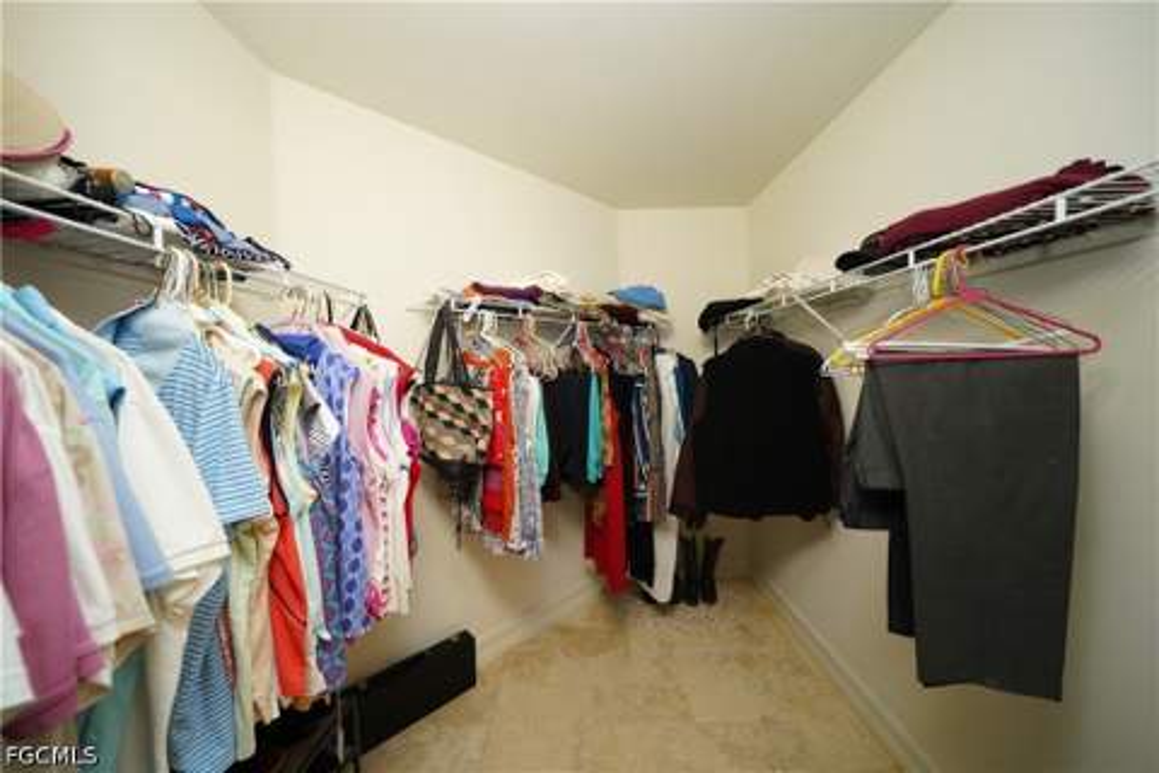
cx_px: 580
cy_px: 386
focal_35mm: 12
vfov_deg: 90.0
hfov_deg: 112.6
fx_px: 386
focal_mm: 12
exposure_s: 1/60
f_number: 4
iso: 1600
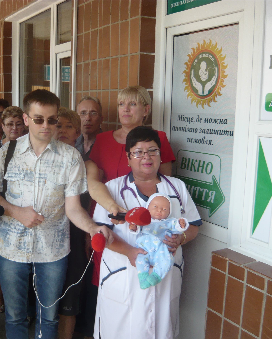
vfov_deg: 42.9
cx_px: 79
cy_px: 170
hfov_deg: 34.4
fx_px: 433
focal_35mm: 43
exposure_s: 1/200
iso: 100
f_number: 2.8
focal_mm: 5.5
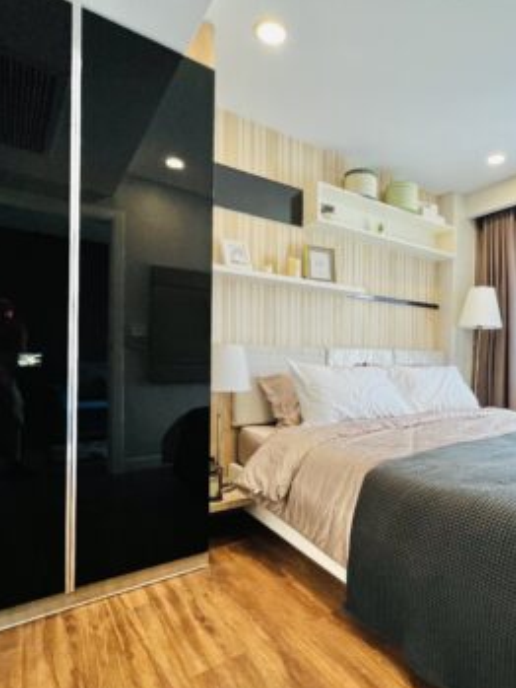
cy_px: 369
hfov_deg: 66.1
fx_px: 377
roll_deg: -0.6
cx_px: 360
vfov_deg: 84.5
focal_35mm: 19
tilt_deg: -1.0
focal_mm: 1.57
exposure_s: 1/100
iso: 100
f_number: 1.8
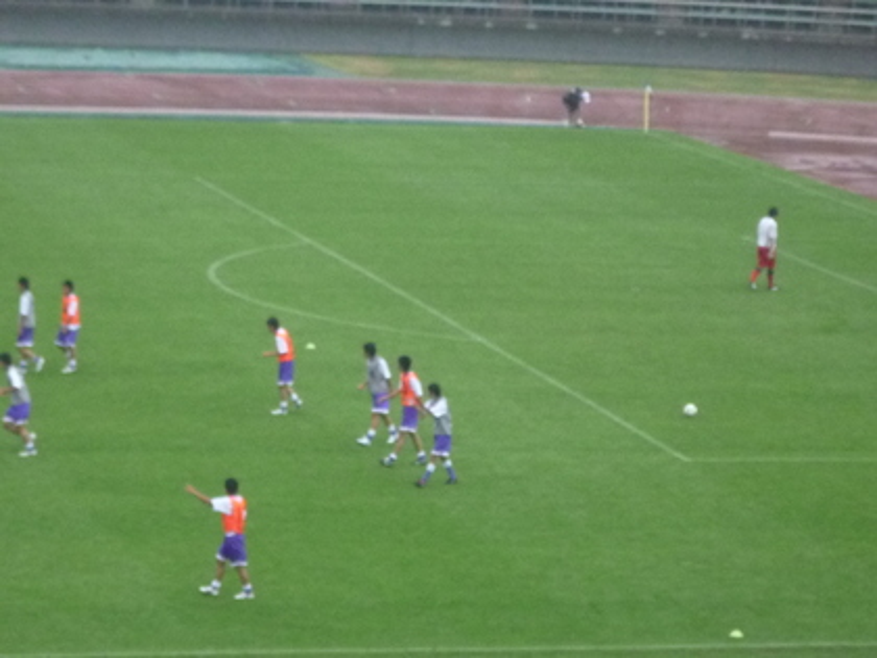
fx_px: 4560
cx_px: 438
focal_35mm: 180
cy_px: 329
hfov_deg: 11.0
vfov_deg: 8.2
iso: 400
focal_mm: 17.6
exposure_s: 1/250
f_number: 5.6
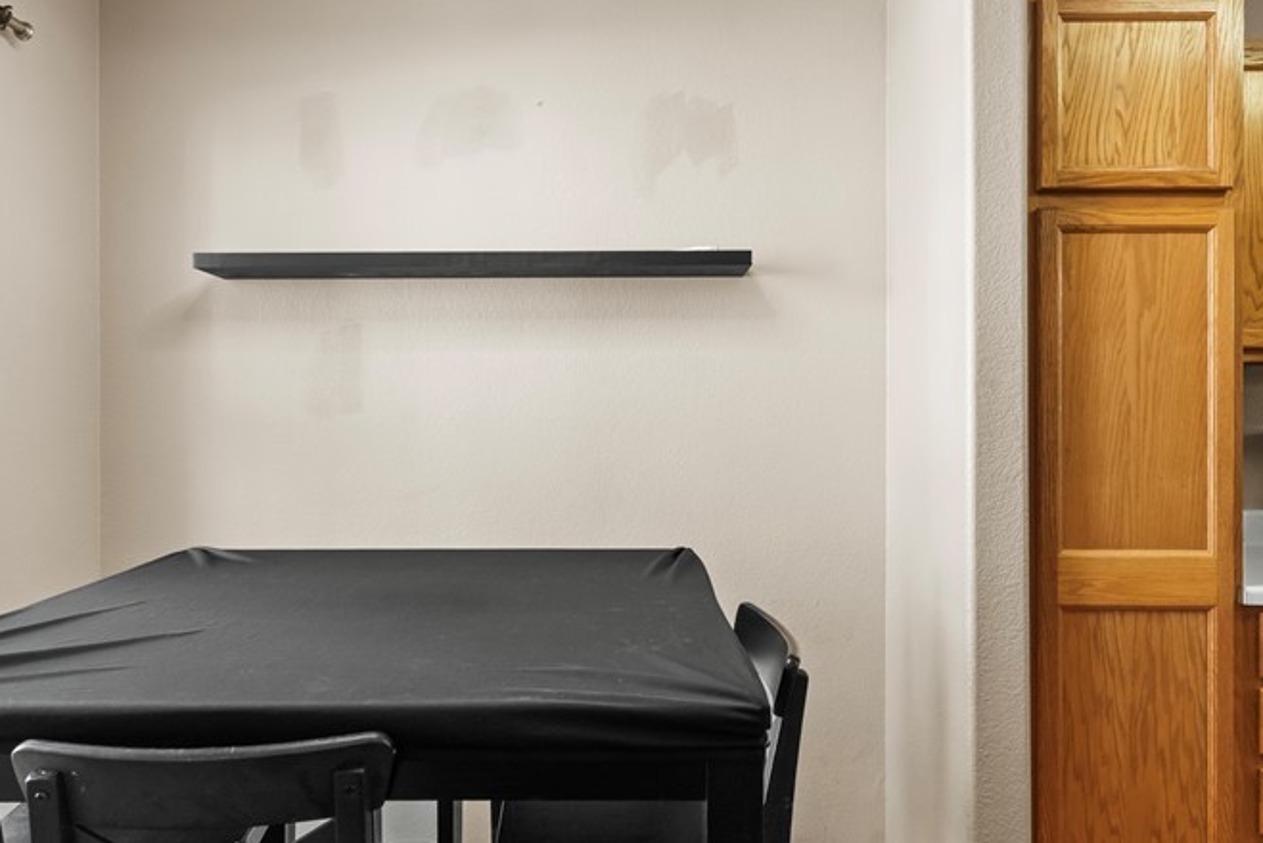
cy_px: 404
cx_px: 608
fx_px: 983
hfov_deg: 65.4
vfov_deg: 46.4
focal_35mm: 28
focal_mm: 17
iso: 500
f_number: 8
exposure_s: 1/8
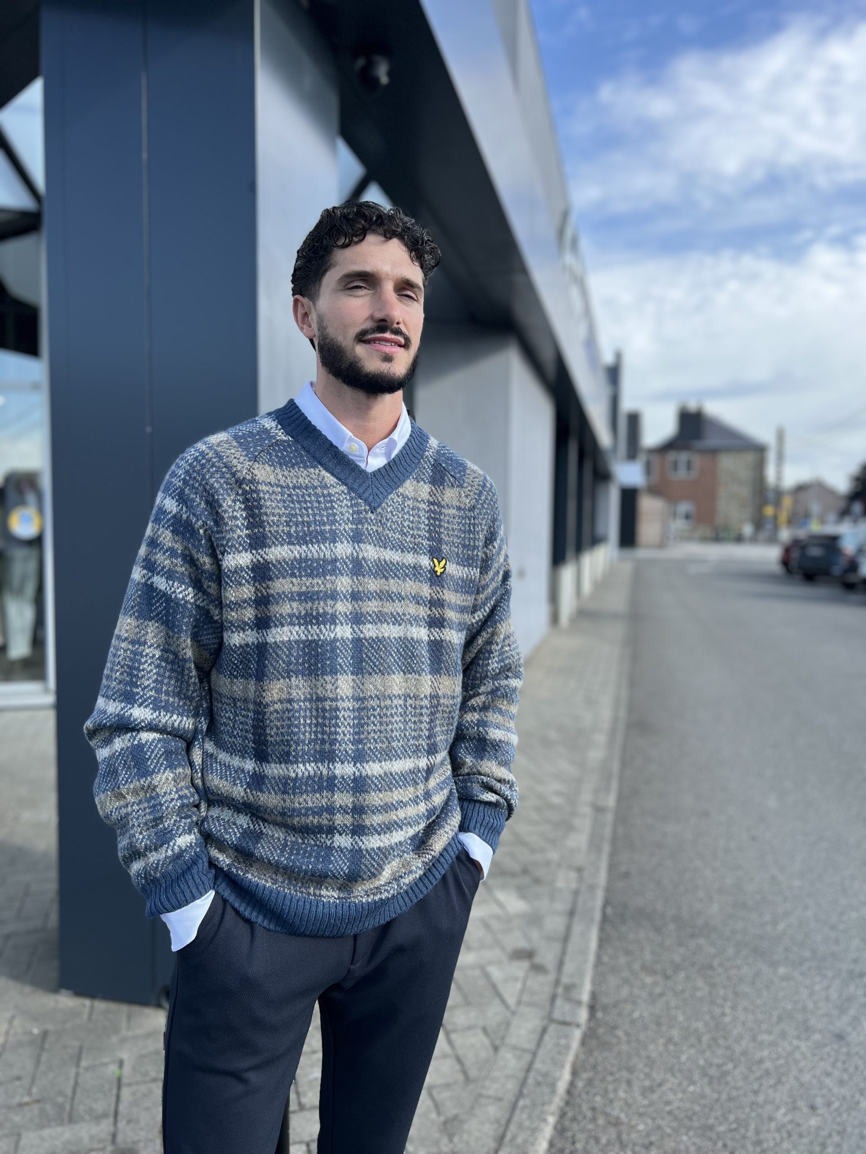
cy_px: 577
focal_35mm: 26
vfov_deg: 67.3
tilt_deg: -3.4
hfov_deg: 53.1
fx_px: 867
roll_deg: -1.3
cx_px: 433
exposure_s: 1/1361
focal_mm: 5.7
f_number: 1.5
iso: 50
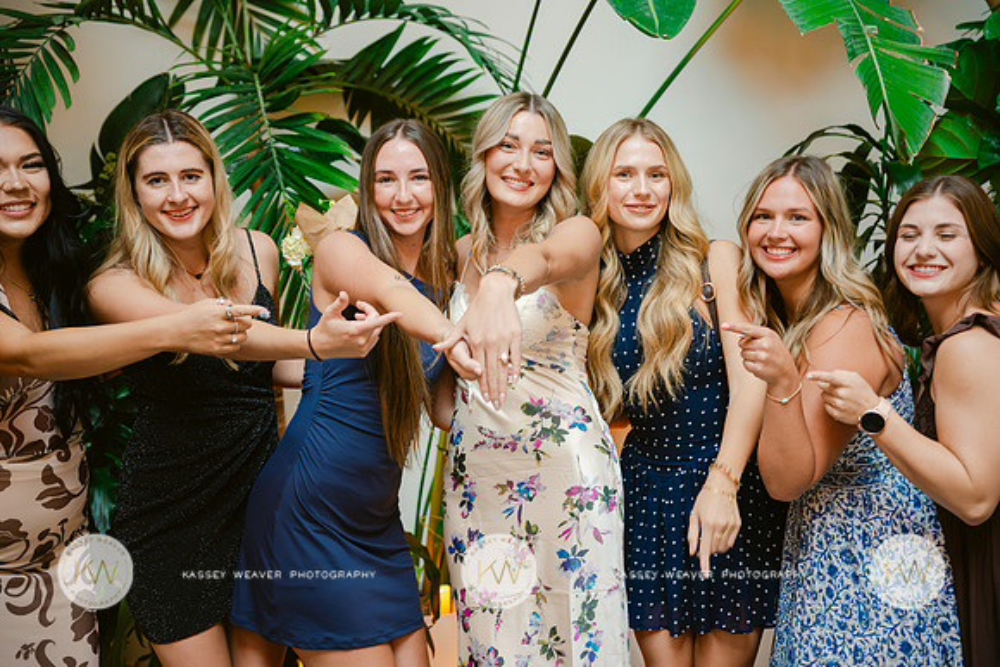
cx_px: 500
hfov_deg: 43.0
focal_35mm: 46
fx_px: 1270
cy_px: 334
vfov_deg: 29.4
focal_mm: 45.7
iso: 1250
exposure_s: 1/250
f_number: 2.8
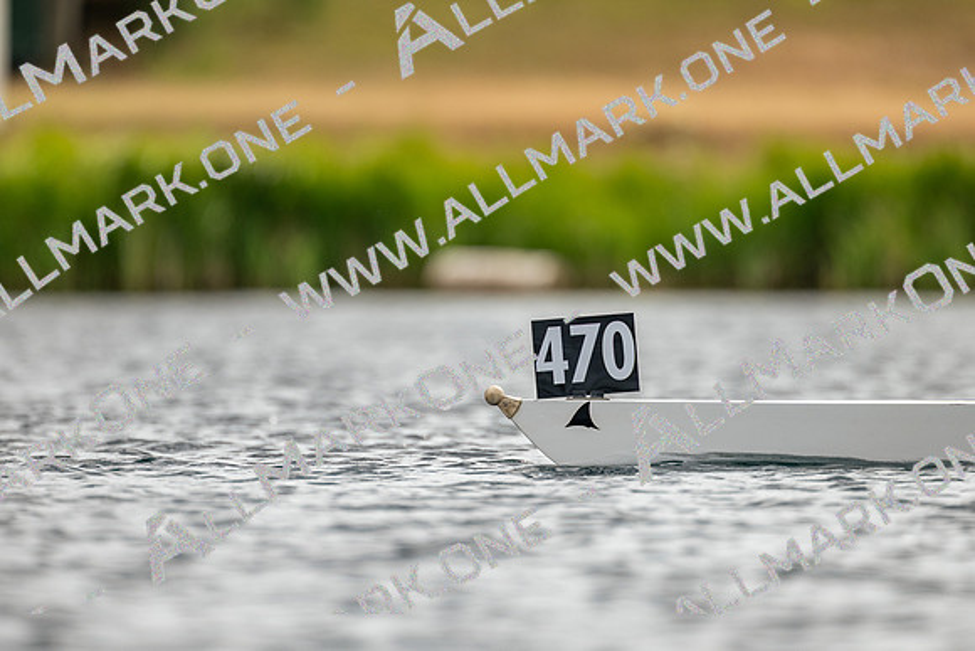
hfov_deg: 2.7
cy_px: 326
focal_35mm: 751
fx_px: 20343
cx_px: 488
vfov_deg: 1.8
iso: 160
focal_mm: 501
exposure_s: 1/2000
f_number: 4
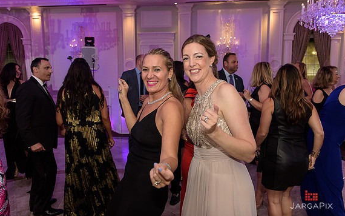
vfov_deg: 44.5
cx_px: 172
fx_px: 263
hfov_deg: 66.5
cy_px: 105
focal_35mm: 28
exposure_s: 1/125
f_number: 3.2
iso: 1600
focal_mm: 27
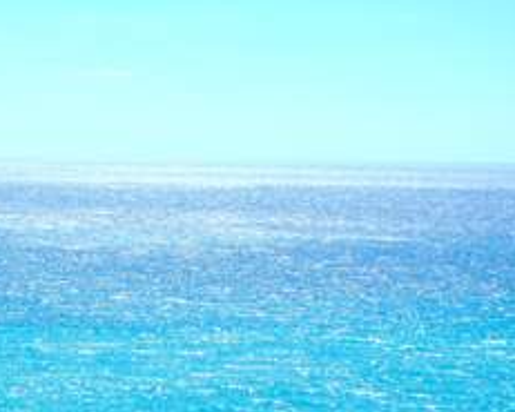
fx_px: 1784
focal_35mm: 117
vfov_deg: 13.2
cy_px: 222
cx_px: -261
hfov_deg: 15.2
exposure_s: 1/400
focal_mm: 24
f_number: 9
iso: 100
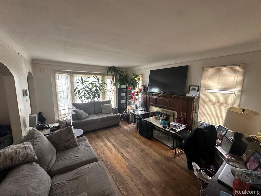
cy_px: 98
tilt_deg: -7.4
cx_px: 130
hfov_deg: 102.1
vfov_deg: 85.7
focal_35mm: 14
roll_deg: -0.2
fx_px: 106
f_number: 2.2
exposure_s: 1/88
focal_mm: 2.22
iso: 320
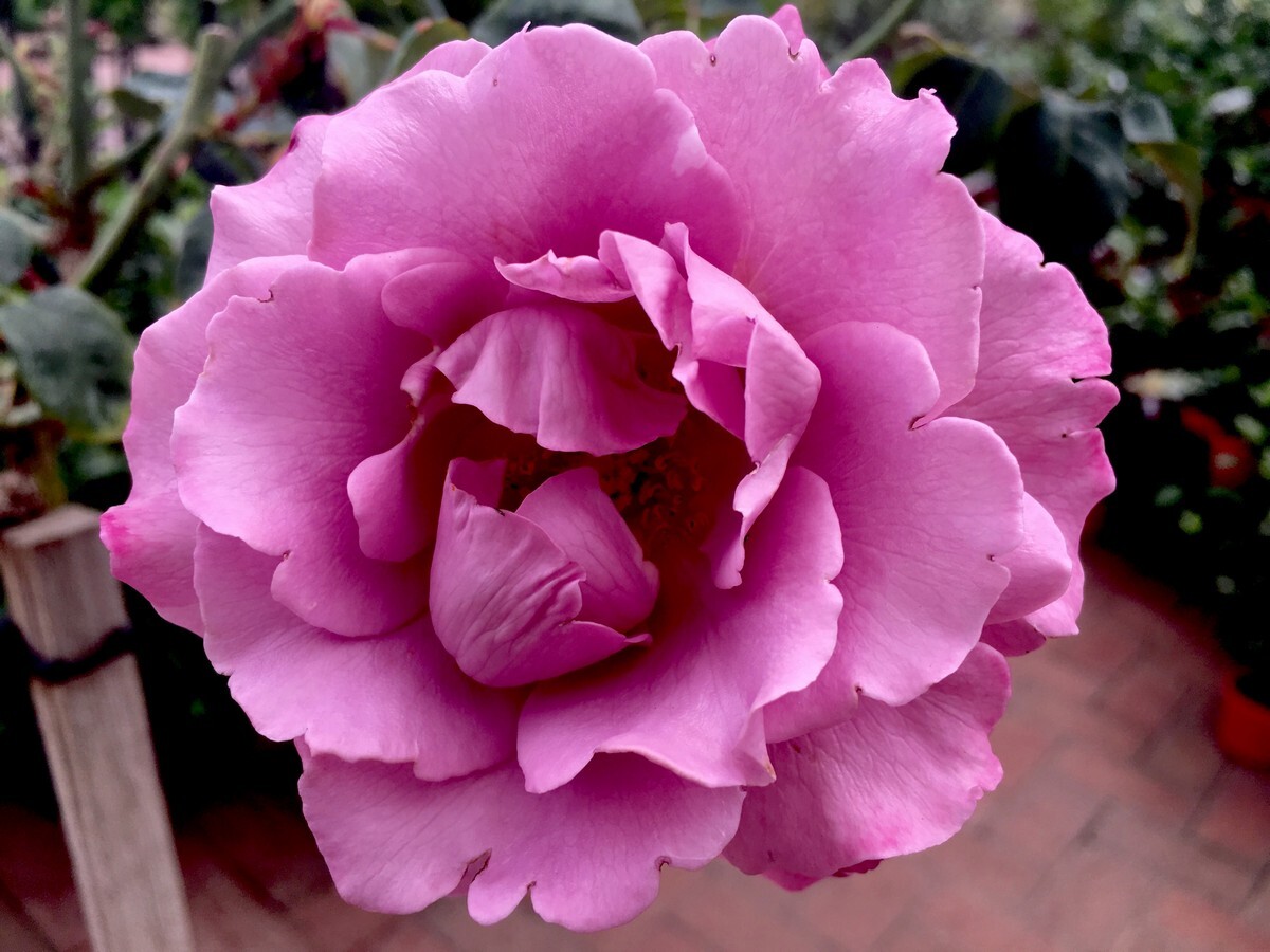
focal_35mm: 29
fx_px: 1064
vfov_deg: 48.2
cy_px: 476
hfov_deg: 61.7
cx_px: 635
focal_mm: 4.15
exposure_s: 1/354
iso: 25
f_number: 2.2
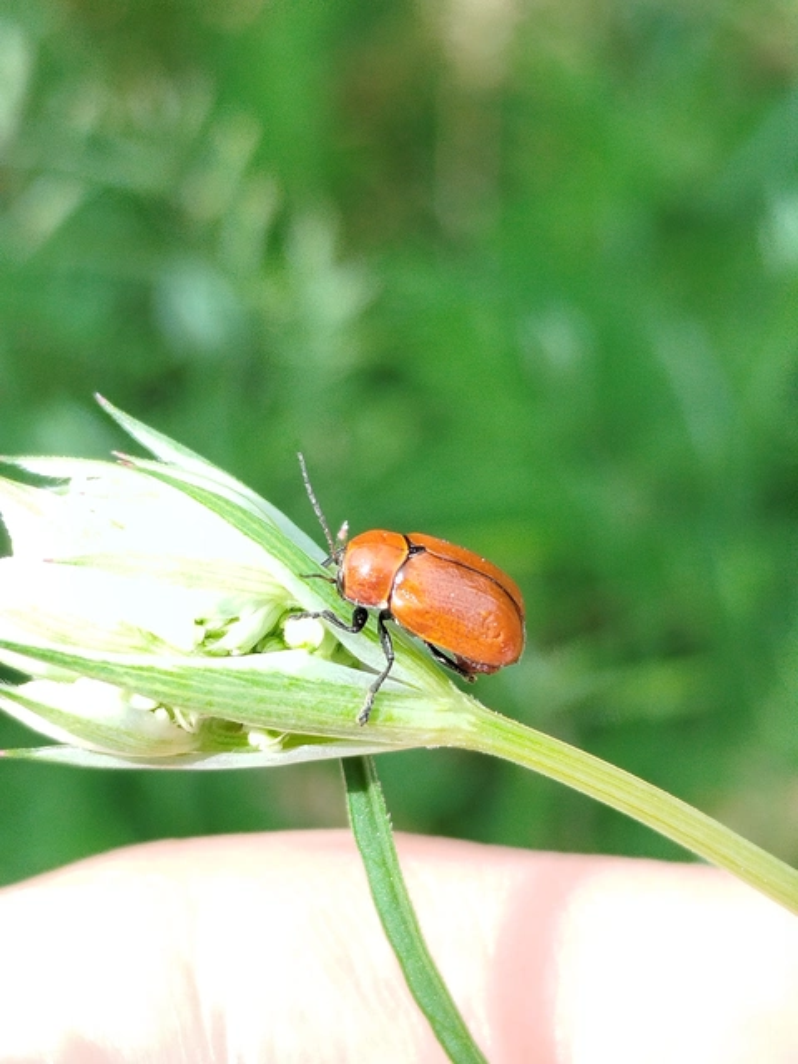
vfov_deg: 58.4
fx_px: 953
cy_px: 532
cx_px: 399
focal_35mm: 31
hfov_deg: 45.4
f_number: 1.7
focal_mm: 5.31
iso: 50
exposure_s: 1/131
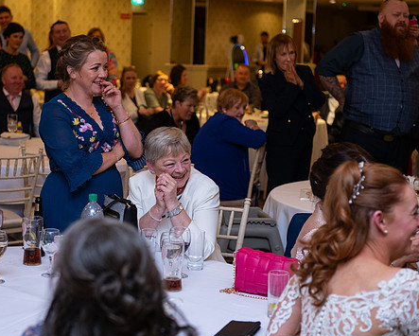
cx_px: 179
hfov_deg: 22.2
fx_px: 1067
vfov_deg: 17.9
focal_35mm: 86
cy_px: 167
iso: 1000
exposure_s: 1/160
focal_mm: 70
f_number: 3.5
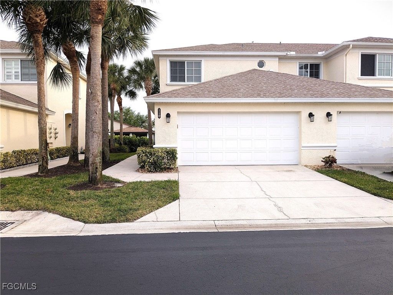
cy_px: 148
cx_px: 196
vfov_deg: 51.4
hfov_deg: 65.3
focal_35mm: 27
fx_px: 307
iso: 77
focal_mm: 4.38
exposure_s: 1/1560
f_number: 1.73
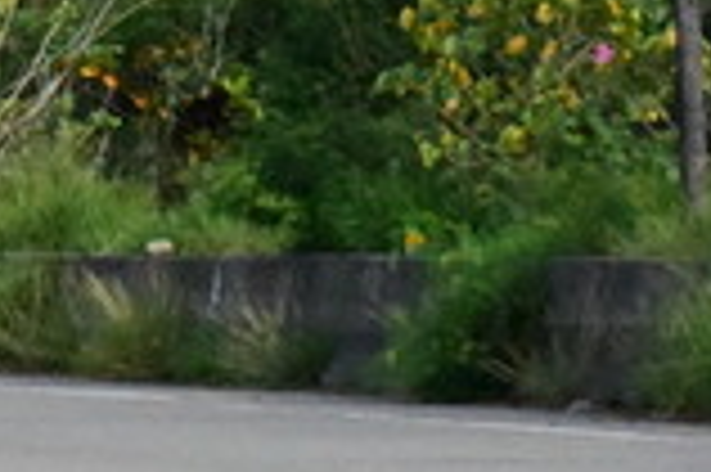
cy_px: 263
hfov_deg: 3.2
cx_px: -1008
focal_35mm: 643
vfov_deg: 2.1
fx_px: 12686
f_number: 20
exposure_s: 1/4000
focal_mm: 130
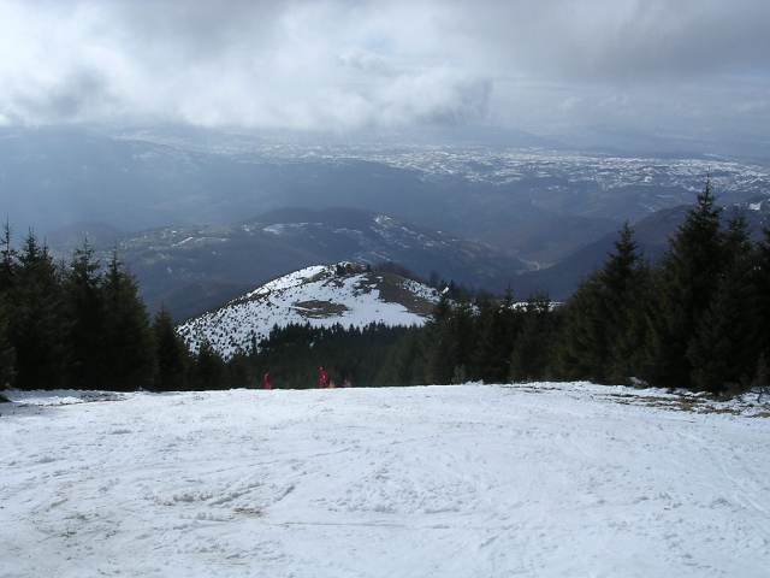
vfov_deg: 35.1
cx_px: 385
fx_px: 912
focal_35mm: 41
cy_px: 289
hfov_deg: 45.8
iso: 100
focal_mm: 6.2
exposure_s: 1/590
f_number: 5.8
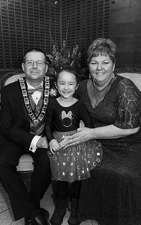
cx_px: 66
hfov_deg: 38.3
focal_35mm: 33
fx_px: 203
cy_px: 113
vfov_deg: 58.2
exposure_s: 1/200
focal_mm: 32
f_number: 4
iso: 800
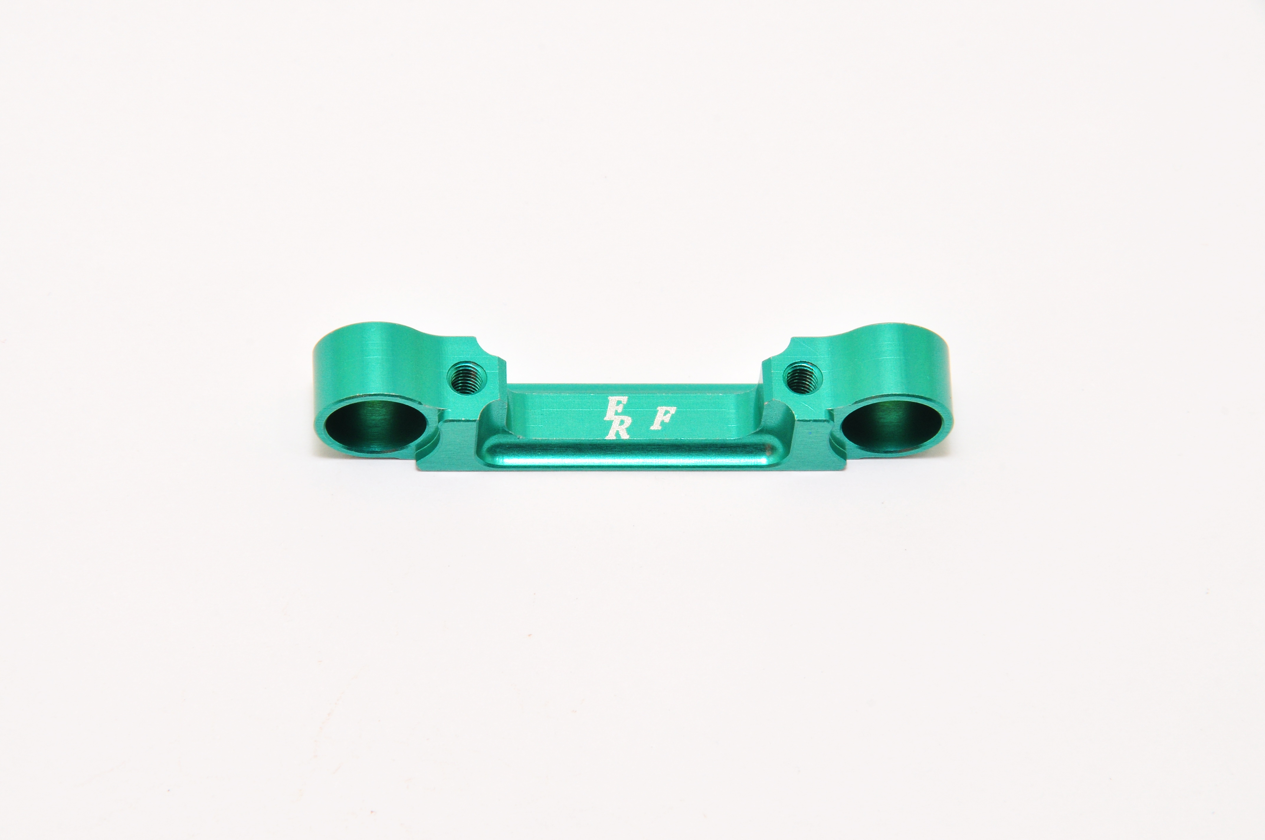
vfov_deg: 4.6
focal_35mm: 300
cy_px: 420
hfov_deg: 6.9
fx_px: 10529
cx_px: 632
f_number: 20
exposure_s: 1/60
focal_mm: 200
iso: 400
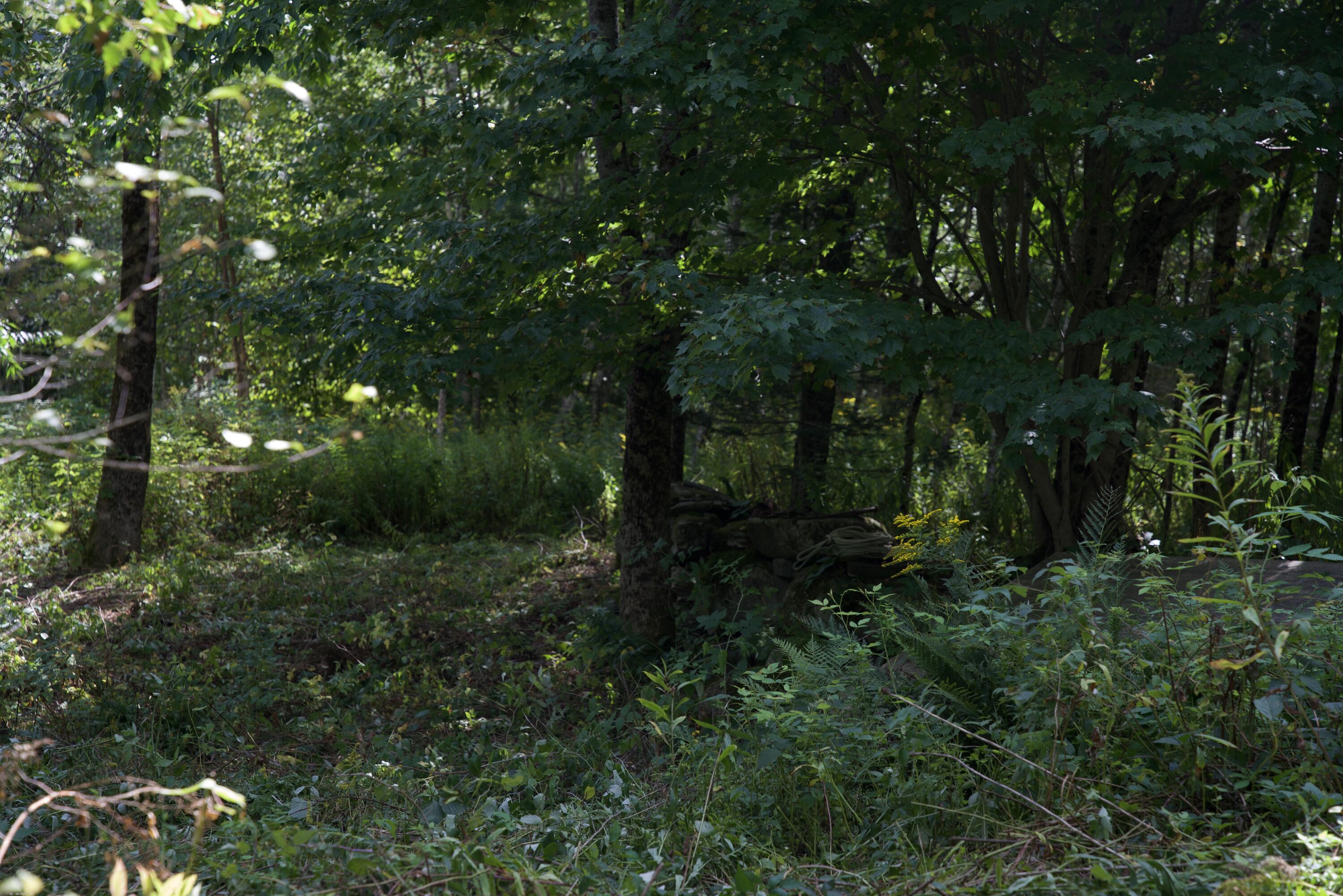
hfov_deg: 28.8
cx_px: 672
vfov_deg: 19.5
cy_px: 448
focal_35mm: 70
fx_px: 2612
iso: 80
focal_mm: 70
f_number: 4.5
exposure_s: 1/125
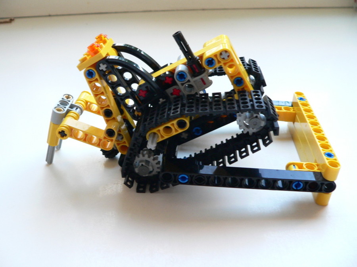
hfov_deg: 51.4
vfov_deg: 39.7
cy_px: 134
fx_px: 371
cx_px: 178
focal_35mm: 36
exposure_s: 1/10
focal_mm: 6
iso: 200
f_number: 2.8
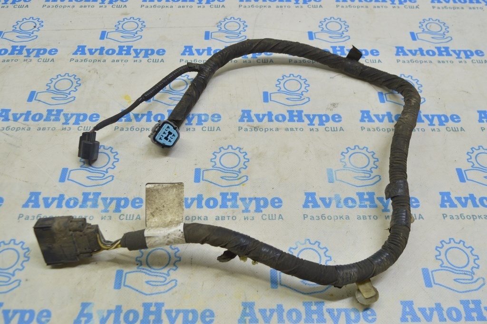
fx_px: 487
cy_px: 162
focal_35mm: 36
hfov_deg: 53.2
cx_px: 244
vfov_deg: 36.8
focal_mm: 24
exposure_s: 1/25
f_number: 5.6
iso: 400
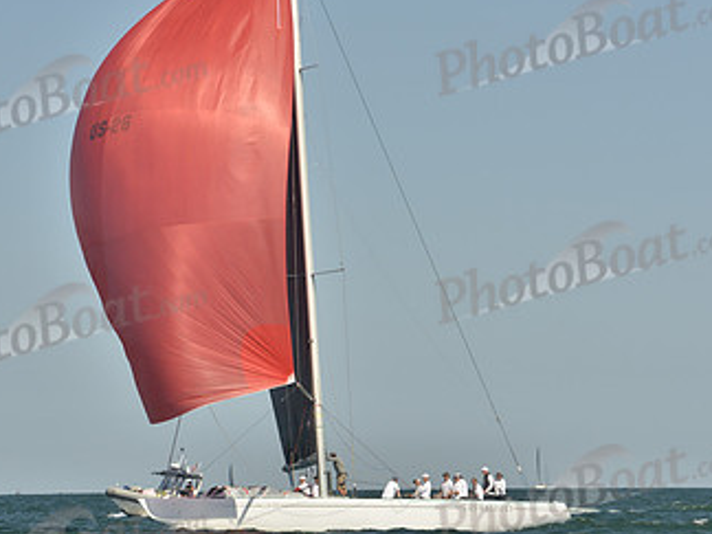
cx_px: 322
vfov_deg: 6.2
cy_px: 185
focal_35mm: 241
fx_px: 4957
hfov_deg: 8.2
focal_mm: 140
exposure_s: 1/1250
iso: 400
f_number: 6.3
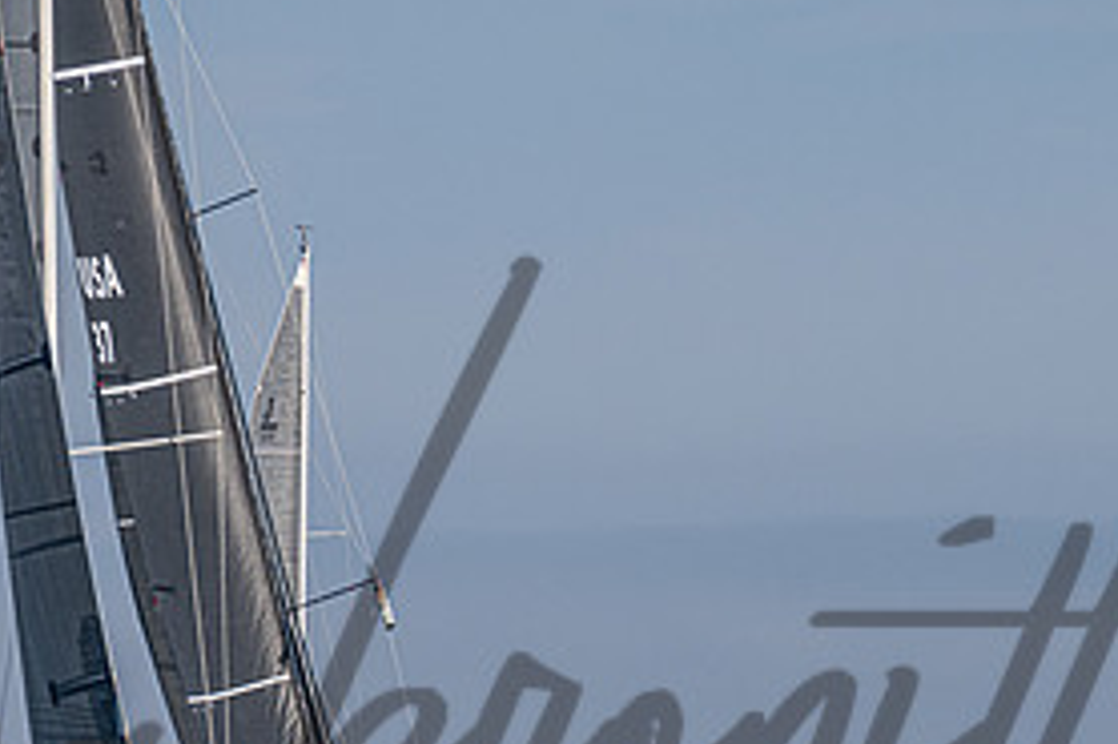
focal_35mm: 524
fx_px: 16263
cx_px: 612
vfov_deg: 2.6
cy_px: 821
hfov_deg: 3.9
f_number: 6.3
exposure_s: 1/1000
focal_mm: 200
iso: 400
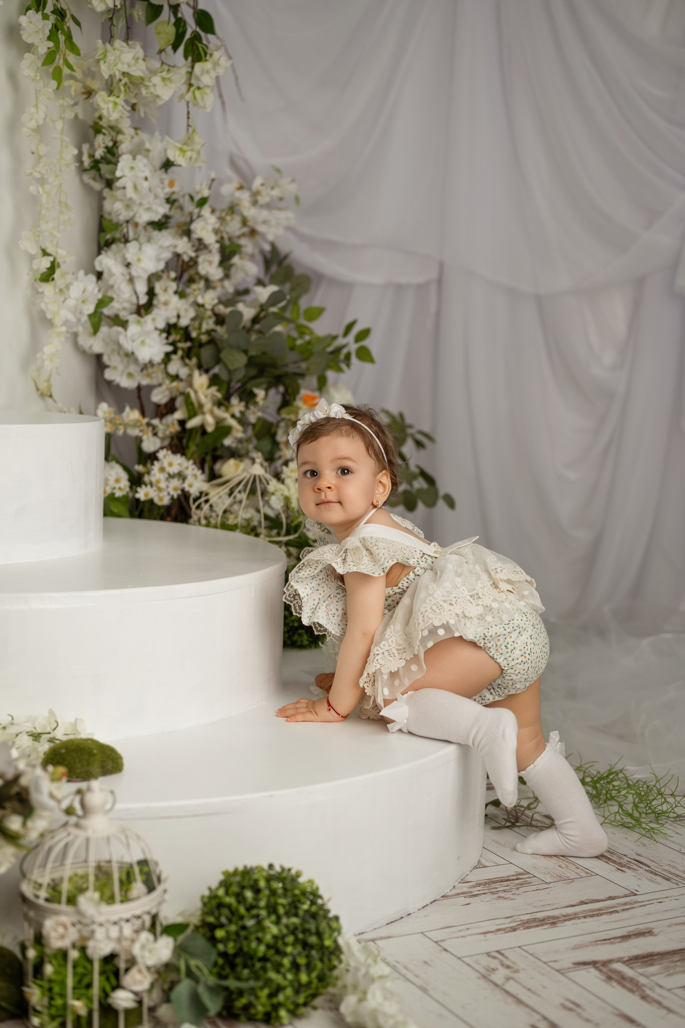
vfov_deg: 39.6
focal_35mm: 50
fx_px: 1427
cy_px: 514
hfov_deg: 27.0
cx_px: 342
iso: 100
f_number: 2.5
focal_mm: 50
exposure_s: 1/160
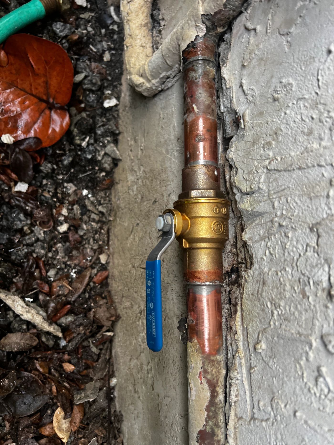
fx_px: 335
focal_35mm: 26
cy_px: 222
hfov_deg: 53.1
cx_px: 167
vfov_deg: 67.3
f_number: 1.5
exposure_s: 1/114
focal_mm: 5.7
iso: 125
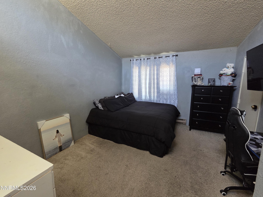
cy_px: 98
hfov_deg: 106.2
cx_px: 132
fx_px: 99
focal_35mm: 13
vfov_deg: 89.9
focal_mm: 2.2
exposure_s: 1/60
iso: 640
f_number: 2.2
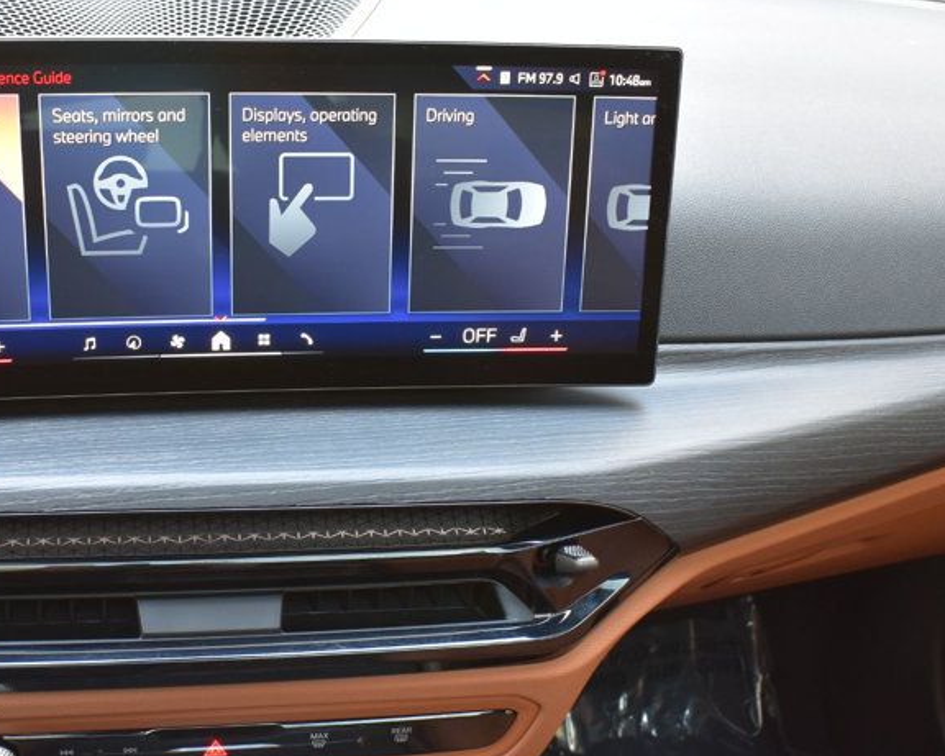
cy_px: 464
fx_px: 1259
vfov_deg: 33.3
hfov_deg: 40.7
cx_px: 320
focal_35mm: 45
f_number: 6.3
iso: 720
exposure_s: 1/15
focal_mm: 18
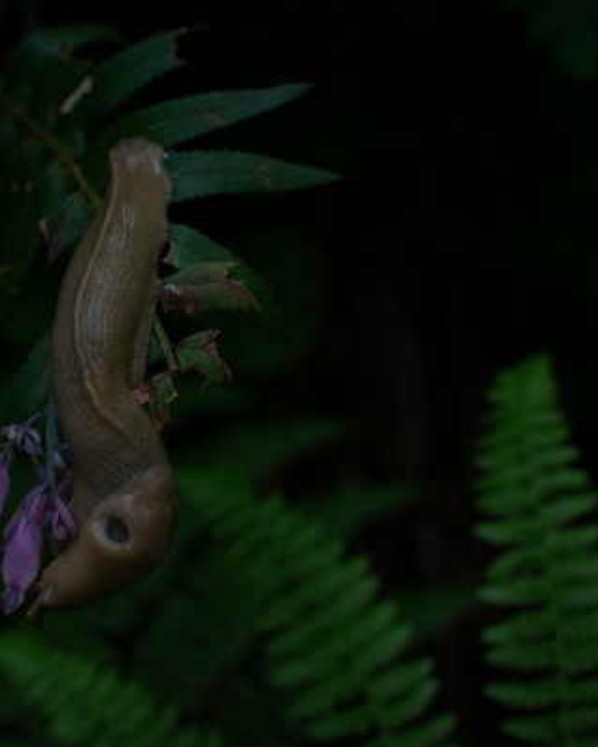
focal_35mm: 75
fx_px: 1652
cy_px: 374
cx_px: 141
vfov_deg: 25.5
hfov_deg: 20.3
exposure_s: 1/160
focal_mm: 35
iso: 100
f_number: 4
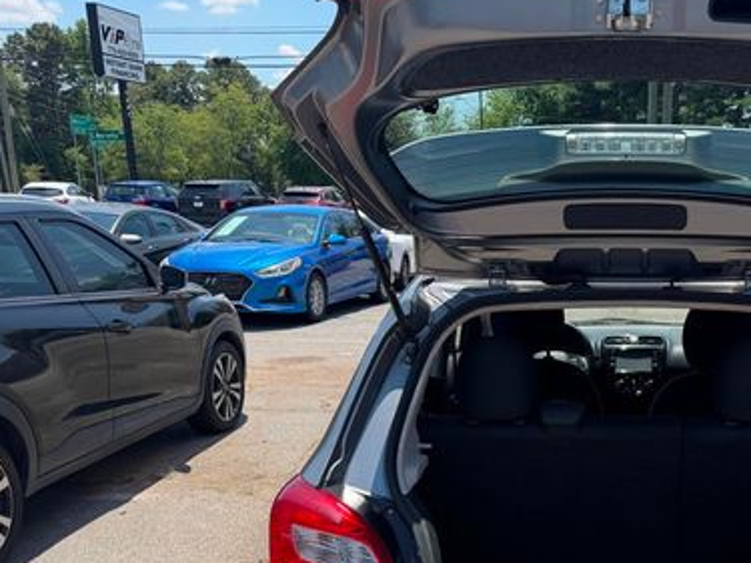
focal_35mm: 41
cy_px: 425
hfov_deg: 43.2
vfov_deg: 34.4
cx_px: 623
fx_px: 889
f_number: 1.78
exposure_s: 1/2611
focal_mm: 6.76
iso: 80
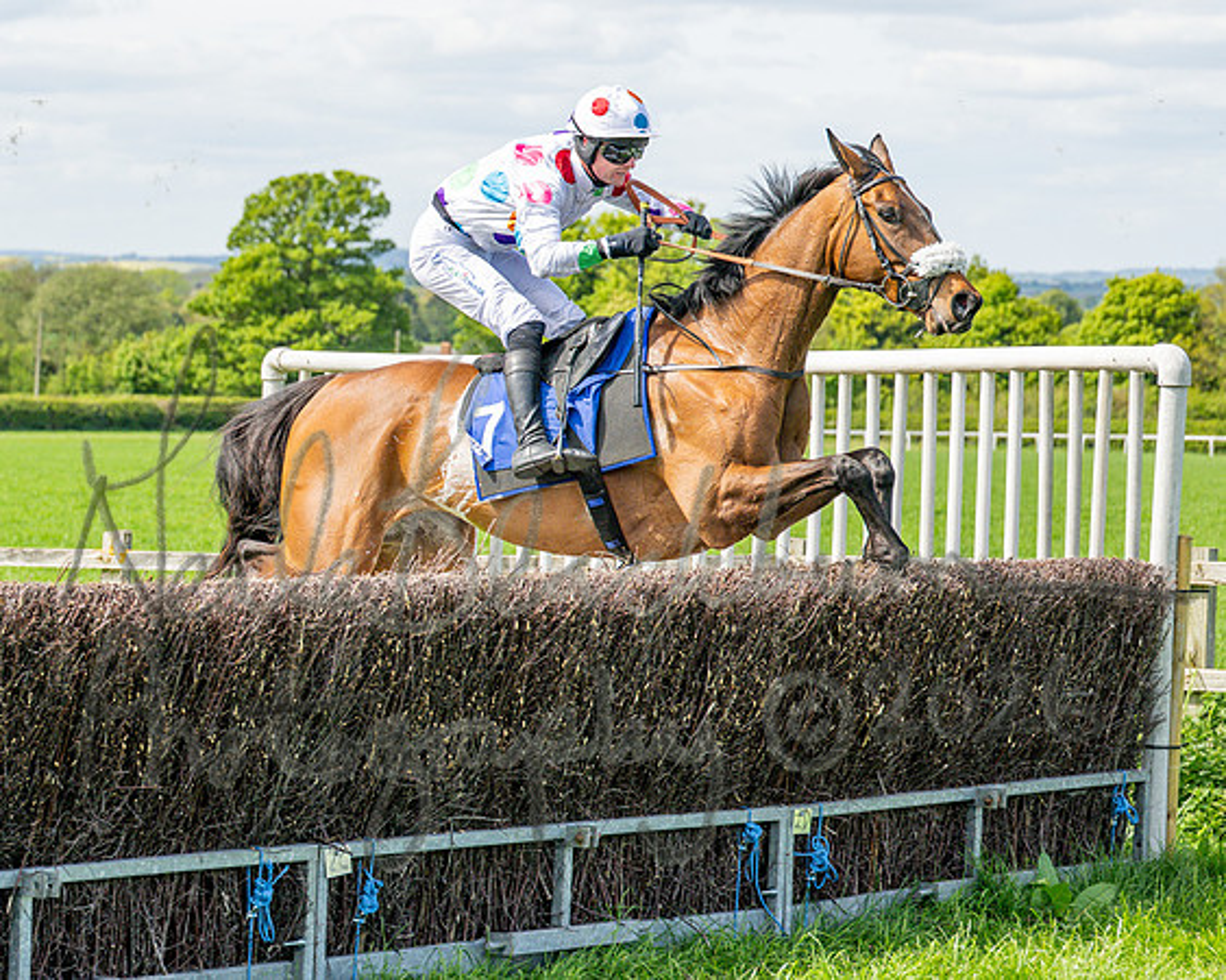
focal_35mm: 127
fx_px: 4594
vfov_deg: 12.2
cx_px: 330
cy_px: 547
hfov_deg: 15.1
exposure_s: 1/2500
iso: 400
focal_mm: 70
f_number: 4
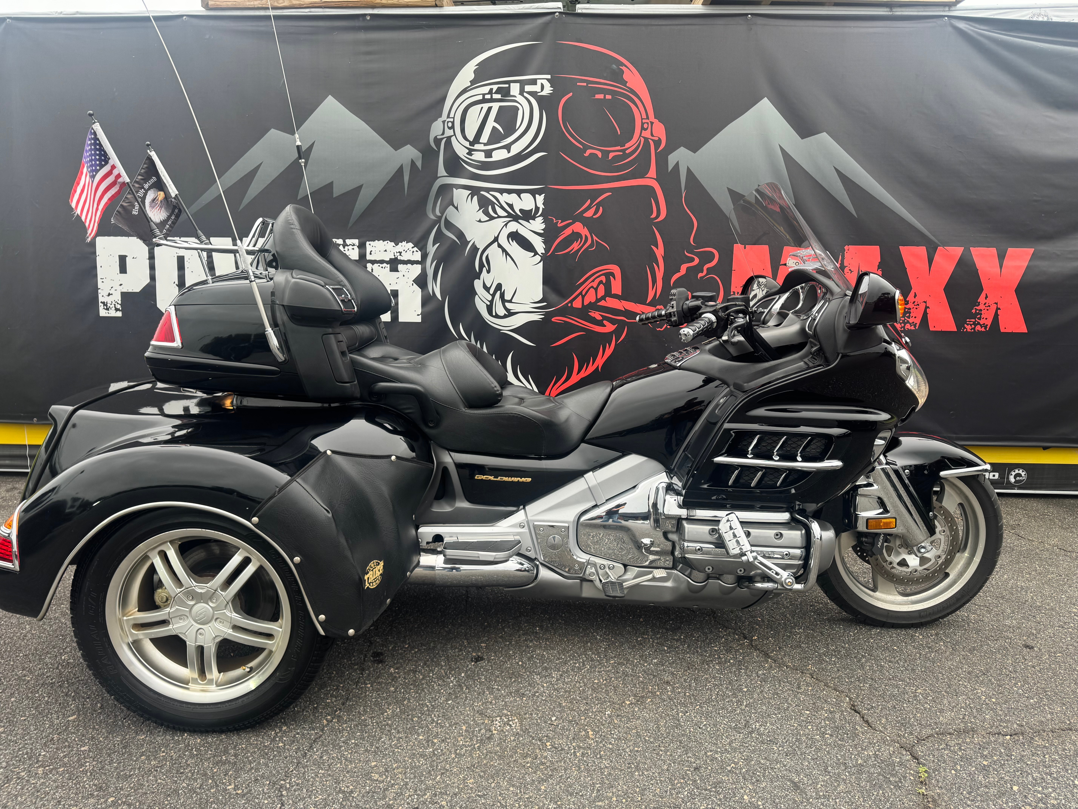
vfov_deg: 56.8
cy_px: 404
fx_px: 747
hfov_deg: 71.6
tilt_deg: -7.9
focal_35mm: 24
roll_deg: -0.7
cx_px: 539
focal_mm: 6.76
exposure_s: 1/140
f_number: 1.78
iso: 64
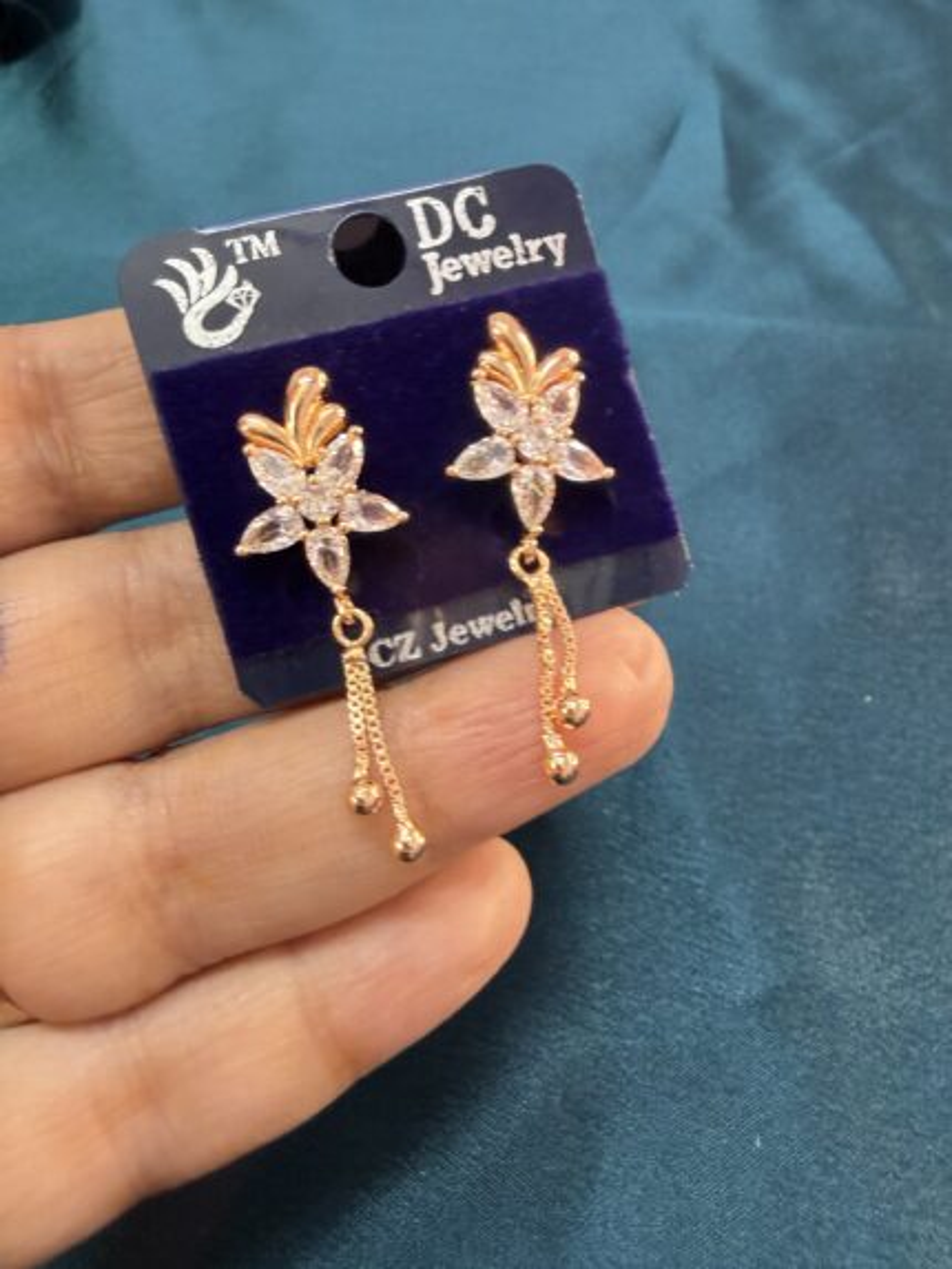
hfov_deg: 56.8
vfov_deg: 71.6
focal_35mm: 24
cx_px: 476
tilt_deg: -59.2
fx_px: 880
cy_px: 634
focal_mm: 2.22
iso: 320
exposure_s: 1/50
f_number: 2.2
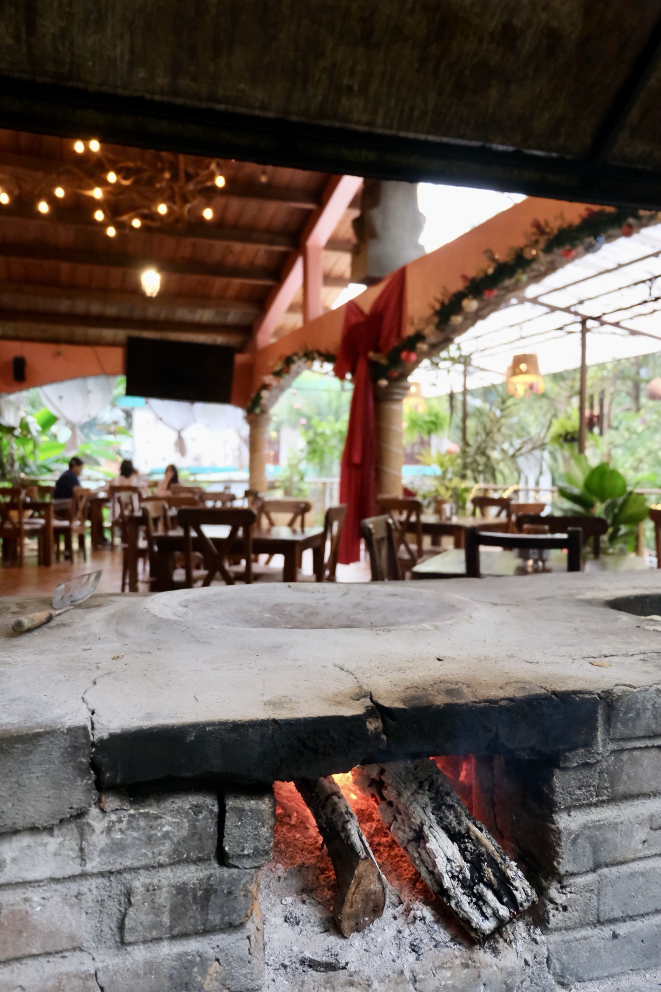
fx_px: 744
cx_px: 330
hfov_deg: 47.9
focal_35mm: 27
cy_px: 496
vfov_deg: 67.4
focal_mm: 18.2
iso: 4000
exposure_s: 1/100
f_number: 3.6
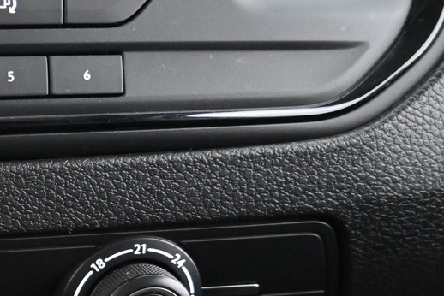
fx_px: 925
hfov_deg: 22.8
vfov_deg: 17.9
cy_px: 263
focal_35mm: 75
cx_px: -190
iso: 5000
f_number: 3.5
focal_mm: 16
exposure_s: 1/25
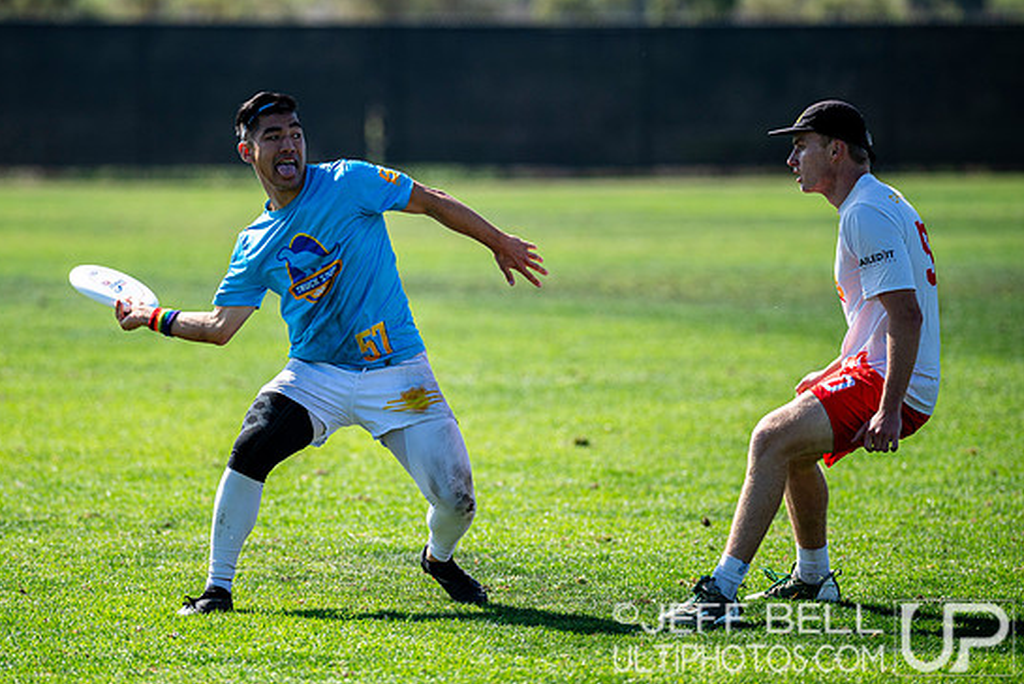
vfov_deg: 4.9
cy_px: 332
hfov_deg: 7.4
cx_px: 427
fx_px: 7968
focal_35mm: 280
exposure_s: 1/2000
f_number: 2.8
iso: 180
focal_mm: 220
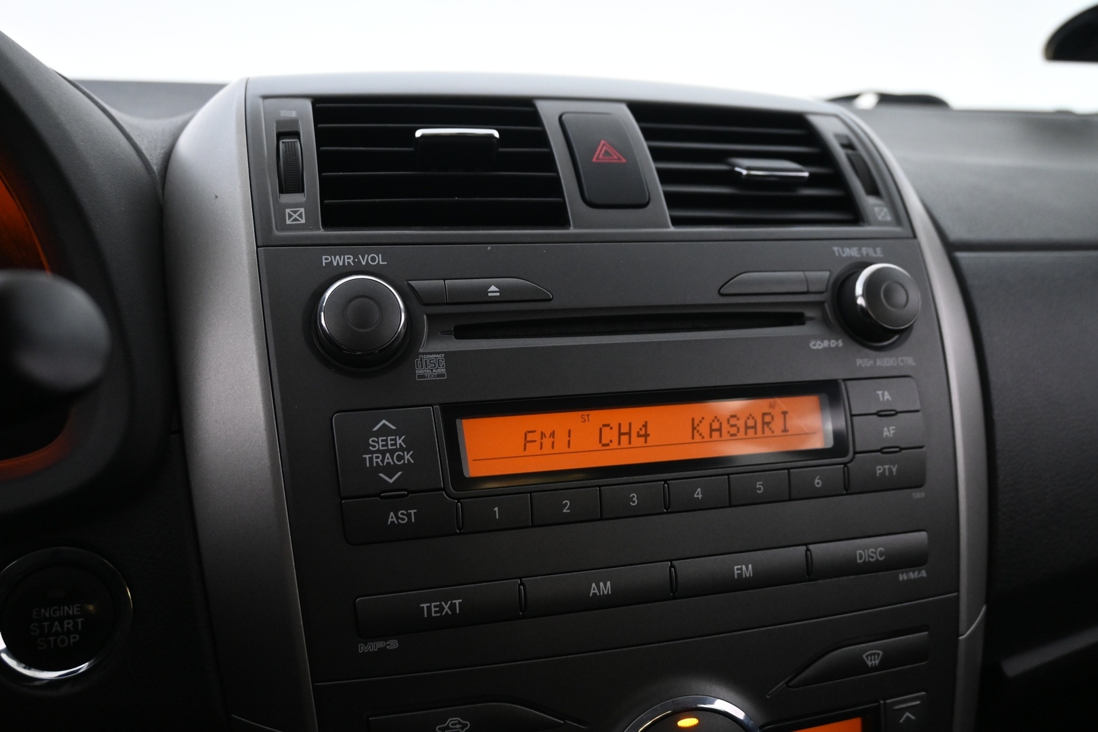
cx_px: 549
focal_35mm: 29
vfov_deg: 44.6
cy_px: 366
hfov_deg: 63.2
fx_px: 892
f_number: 3.8
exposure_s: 1/30
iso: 1800
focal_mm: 19.5
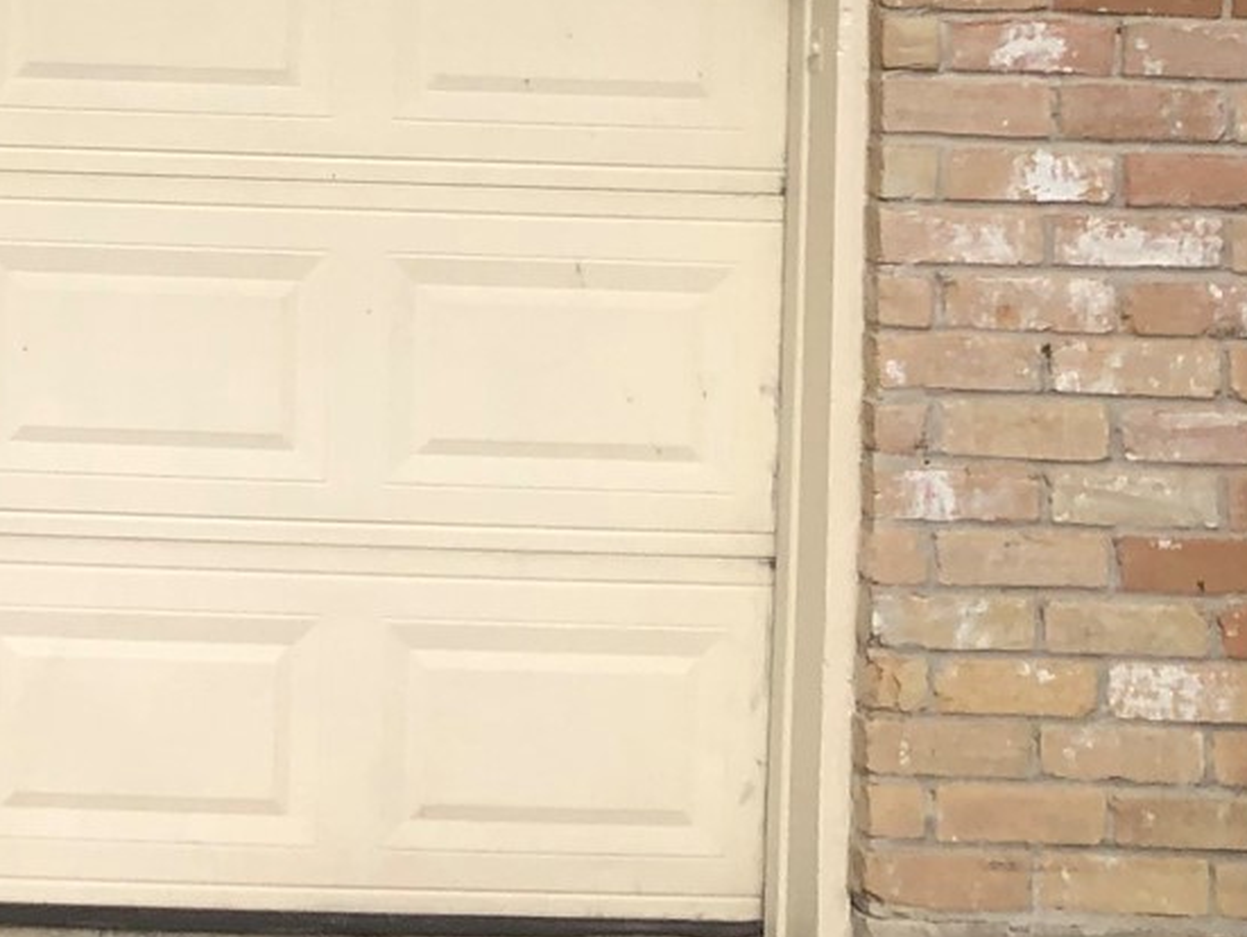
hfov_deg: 17.2
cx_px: -568
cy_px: -210
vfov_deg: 13.8
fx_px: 3749
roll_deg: -1.1
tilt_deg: -0.3
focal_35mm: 104
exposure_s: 1/3040
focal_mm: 3.99
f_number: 1.8
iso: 20
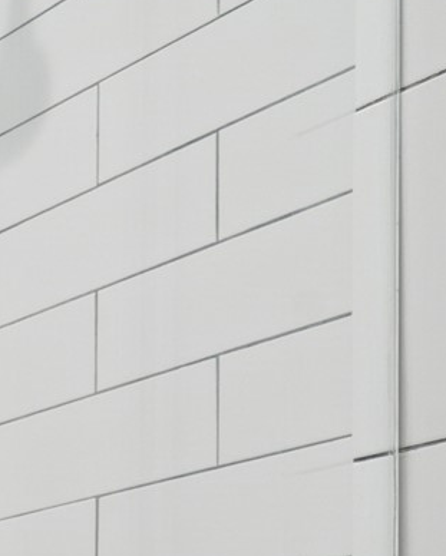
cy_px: 857
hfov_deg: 11.7
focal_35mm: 84
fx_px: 1384
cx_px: -832
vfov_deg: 19.5
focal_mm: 16
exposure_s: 1/8
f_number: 8
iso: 200
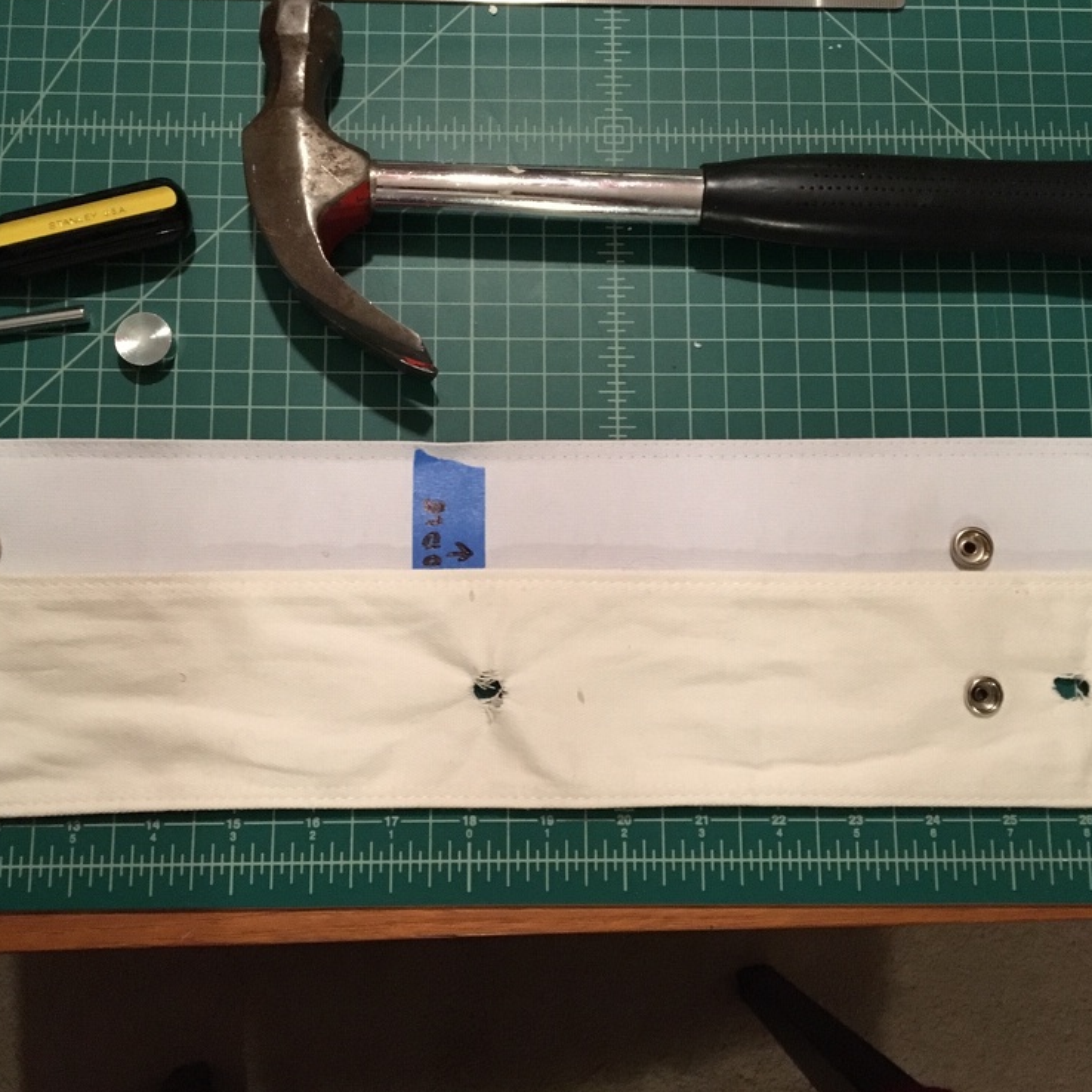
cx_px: 528
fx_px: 1249
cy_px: 549
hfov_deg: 47.2
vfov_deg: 47.2
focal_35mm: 35
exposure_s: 1/15
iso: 320
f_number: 2.2
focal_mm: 4.15
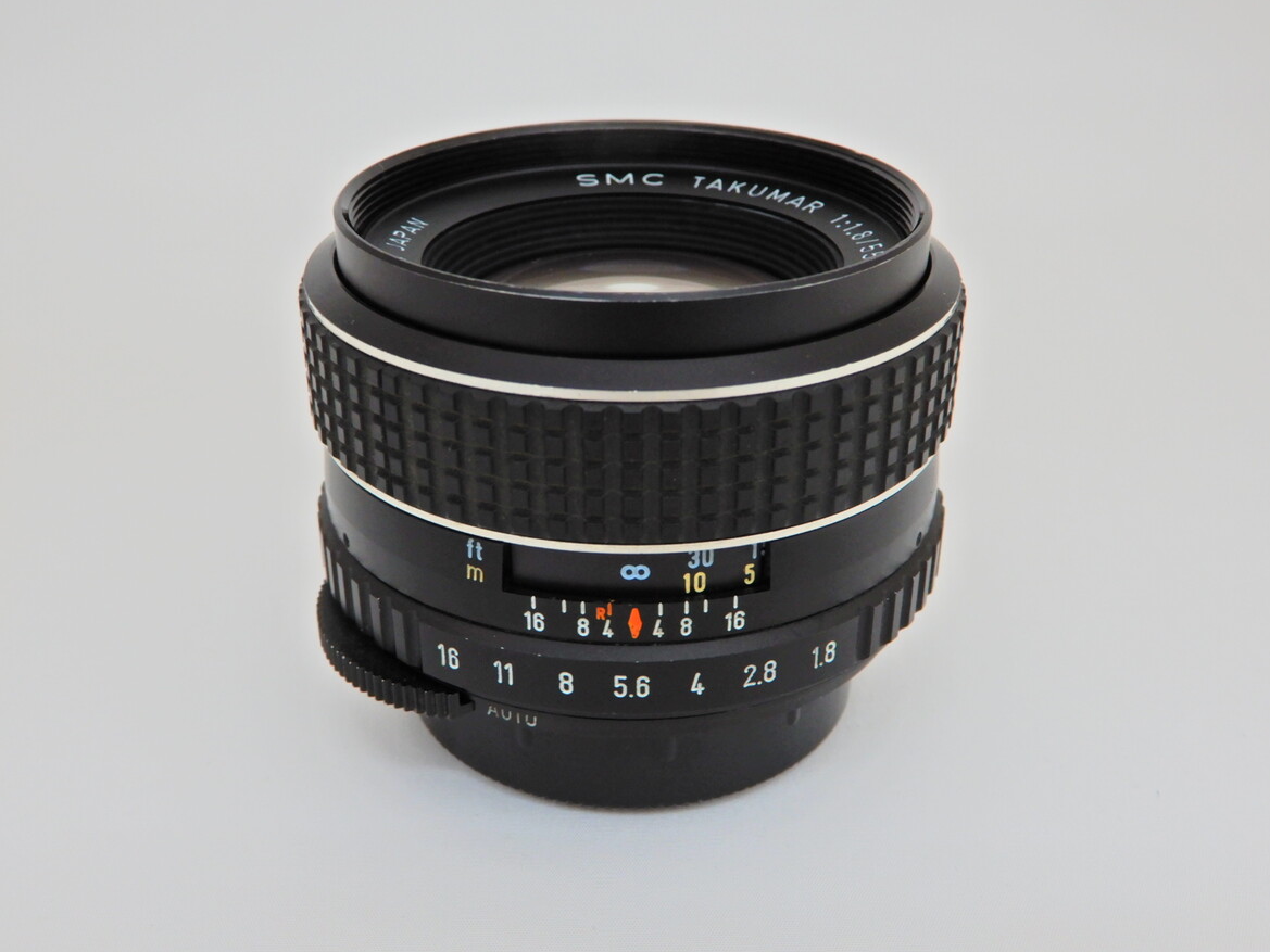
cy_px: 486
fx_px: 1431
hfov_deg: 47.9
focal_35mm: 39
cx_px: 634
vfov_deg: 36.8
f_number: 4
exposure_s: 1/30
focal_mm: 6.8
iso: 180
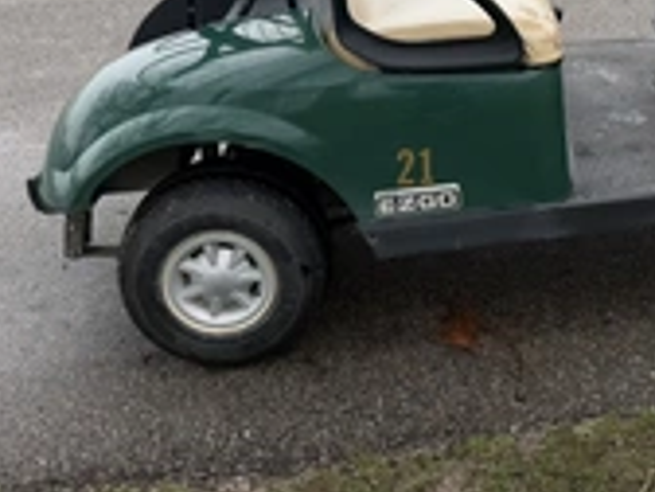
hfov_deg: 32.6
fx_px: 1079
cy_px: -39
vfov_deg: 24.1
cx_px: 546
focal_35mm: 57
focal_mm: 6.76
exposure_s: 1/1122
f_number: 1.78
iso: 100
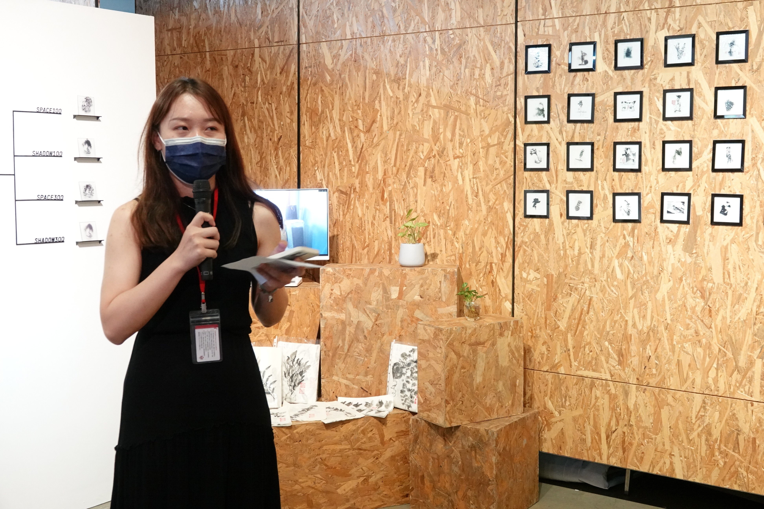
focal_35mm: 44
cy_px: 254
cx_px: 382
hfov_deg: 44.5
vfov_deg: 30.5
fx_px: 934
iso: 1600
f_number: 3.2
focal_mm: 16.31
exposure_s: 1/50
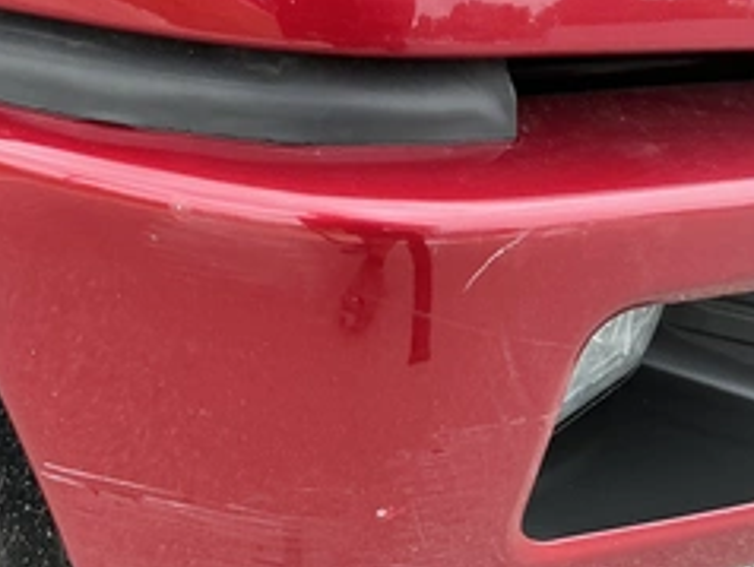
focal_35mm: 47
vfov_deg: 30.1
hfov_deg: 40.2
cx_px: 288
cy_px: 469
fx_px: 1025
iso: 32
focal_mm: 3
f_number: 1.8
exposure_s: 1/146
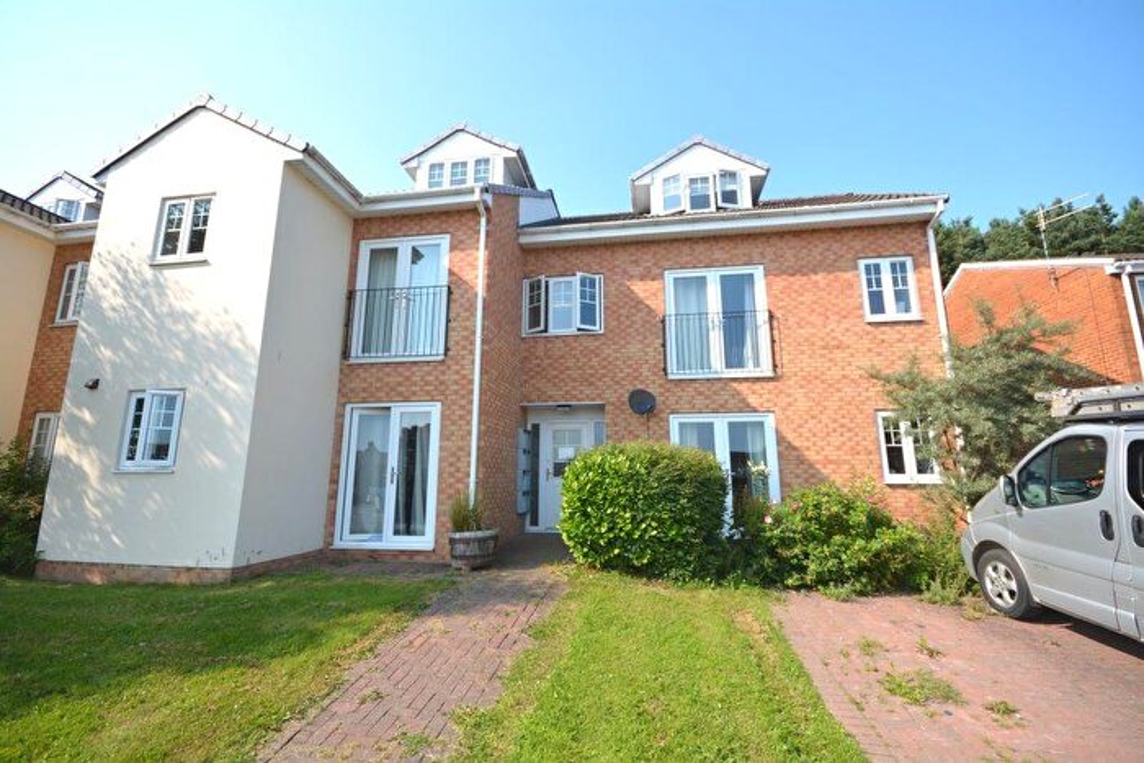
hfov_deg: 100.4
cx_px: 572
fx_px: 477
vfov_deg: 77.4
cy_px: 382
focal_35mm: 15
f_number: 8
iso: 140
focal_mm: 10
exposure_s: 1/250
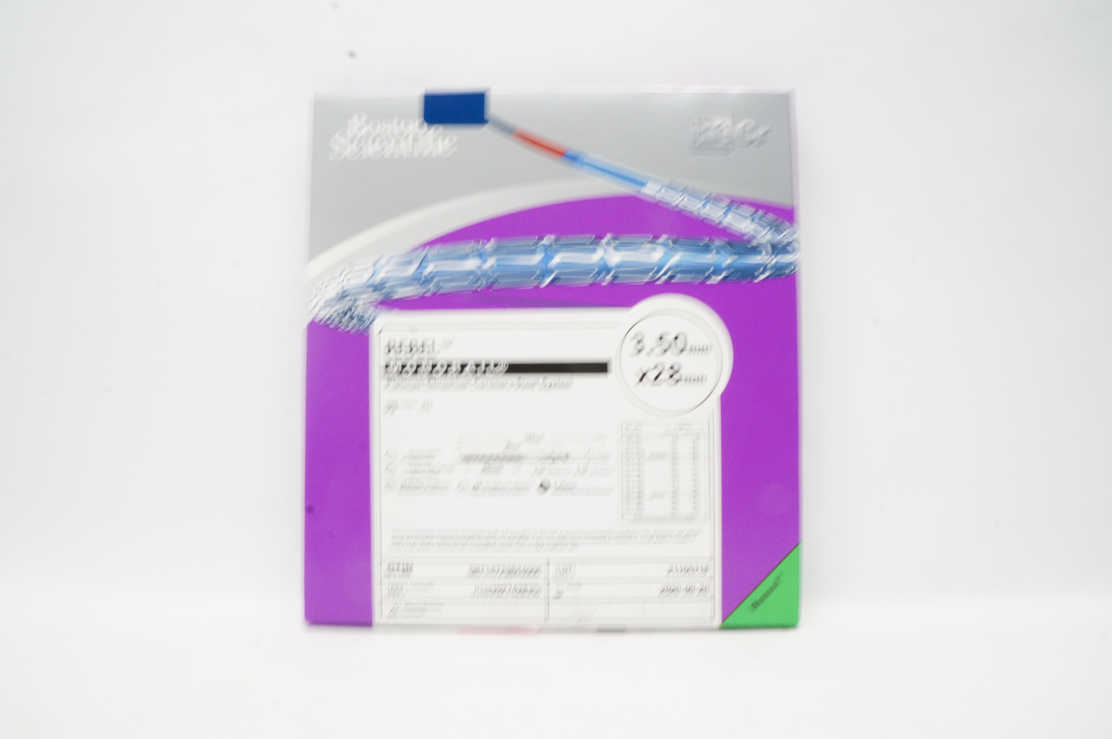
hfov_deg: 67.4
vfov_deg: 47.8
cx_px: 556
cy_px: 370
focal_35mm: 27
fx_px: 833
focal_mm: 18
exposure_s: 1/10
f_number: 18
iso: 1600
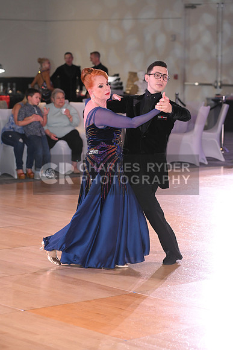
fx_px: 1087
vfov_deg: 18.3
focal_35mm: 112
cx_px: 116
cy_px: 175
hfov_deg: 12.2
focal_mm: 112
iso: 2000
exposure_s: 1/200
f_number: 5
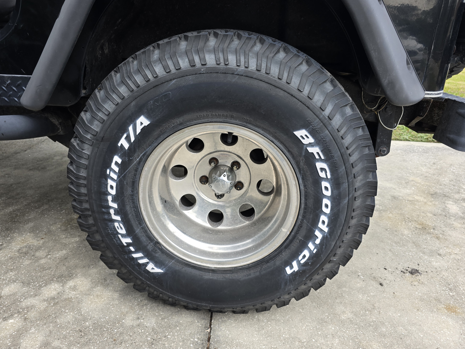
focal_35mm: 24
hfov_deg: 71.6
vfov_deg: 56.8
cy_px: 169
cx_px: 230
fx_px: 322
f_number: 1.7
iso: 64
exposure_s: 1/180
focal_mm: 6.3
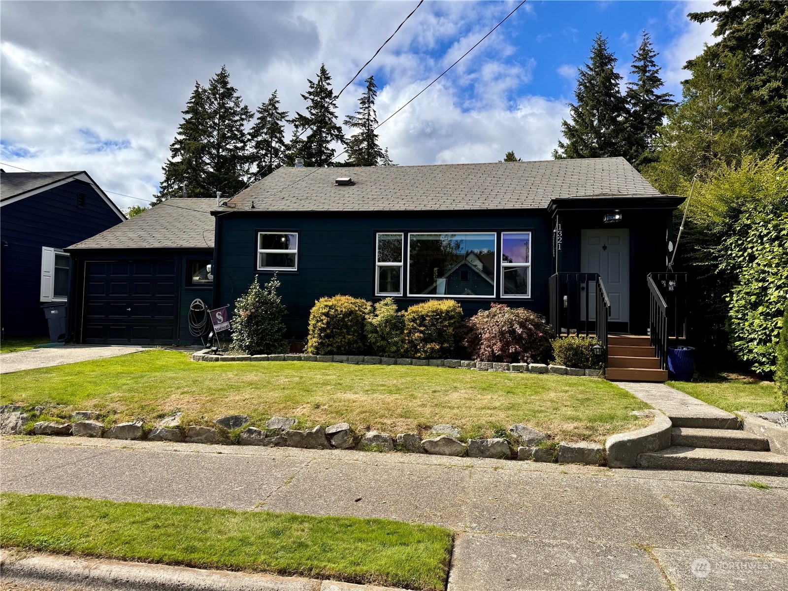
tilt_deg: +3.1
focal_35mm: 24
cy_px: 296
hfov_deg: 71.6
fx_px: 546
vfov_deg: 56.8
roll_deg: -1.1
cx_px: 394
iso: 80
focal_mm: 6.76
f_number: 1.78
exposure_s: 1/4310
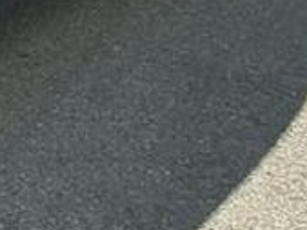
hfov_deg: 8.7
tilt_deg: -12.5
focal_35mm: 206
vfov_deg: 7.1
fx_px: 1828
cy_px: -134
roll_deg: -1.6
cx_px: -438
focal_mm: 3
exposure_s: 1/657
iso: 25
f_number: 1.8
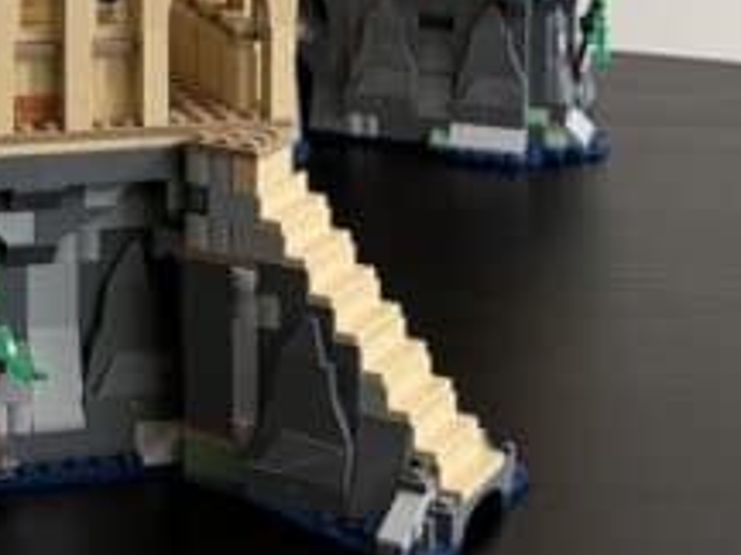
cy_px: -367
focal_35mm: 114
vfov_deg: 12.2
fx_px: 2440
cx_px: -21
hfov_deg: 16.8
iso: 200
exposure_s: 1/100
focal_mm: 6.76
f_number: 1.78
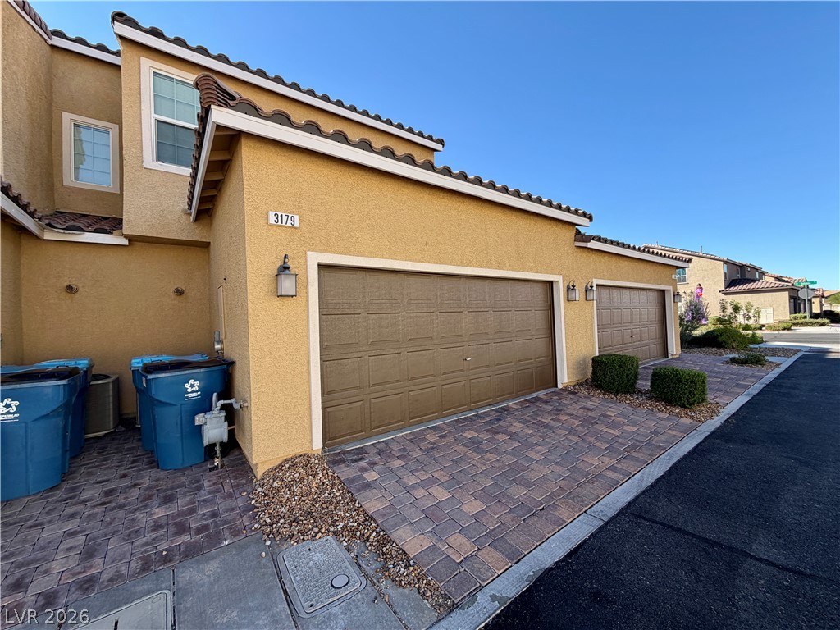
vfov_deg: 85.7
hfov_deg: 102.1
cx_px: 420
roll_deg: +2.1
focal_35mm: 14
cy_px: 315
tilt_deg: +0.7
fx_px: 340
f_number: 2.2
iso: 40
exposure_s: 1/527
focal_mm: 2.22
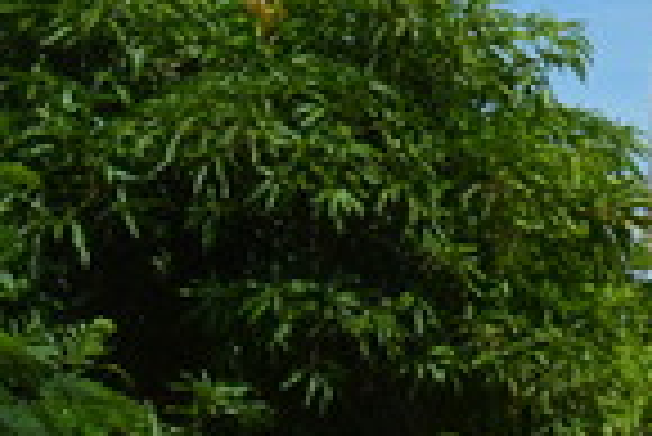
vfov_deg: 5.4
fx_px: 4571
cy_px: 800
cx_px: 1736
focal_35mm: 252
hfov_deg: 7.5
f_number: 9
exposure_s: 1/320
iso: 100
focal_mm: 27
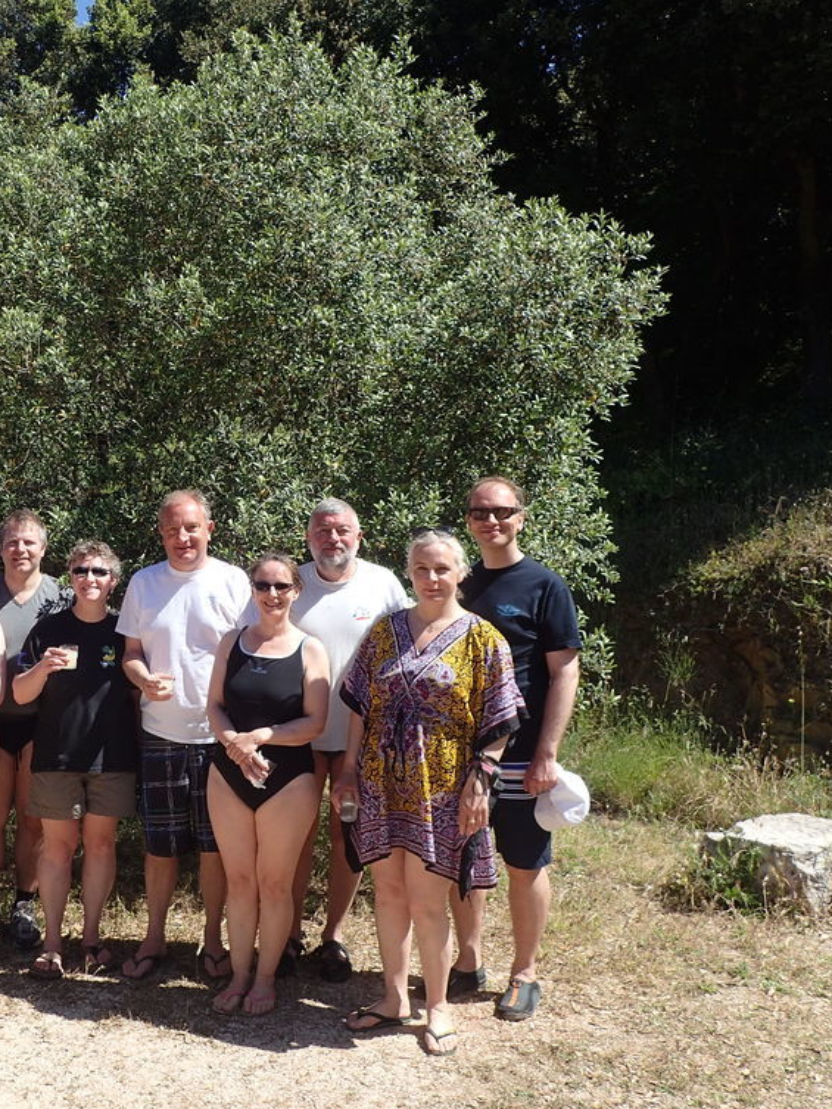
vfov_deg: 53.9
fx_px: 1089
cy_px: 561
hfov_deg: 40.0
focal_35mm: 34
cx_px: 158
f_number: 8
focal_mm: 4.5
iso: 100
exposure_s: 1/125
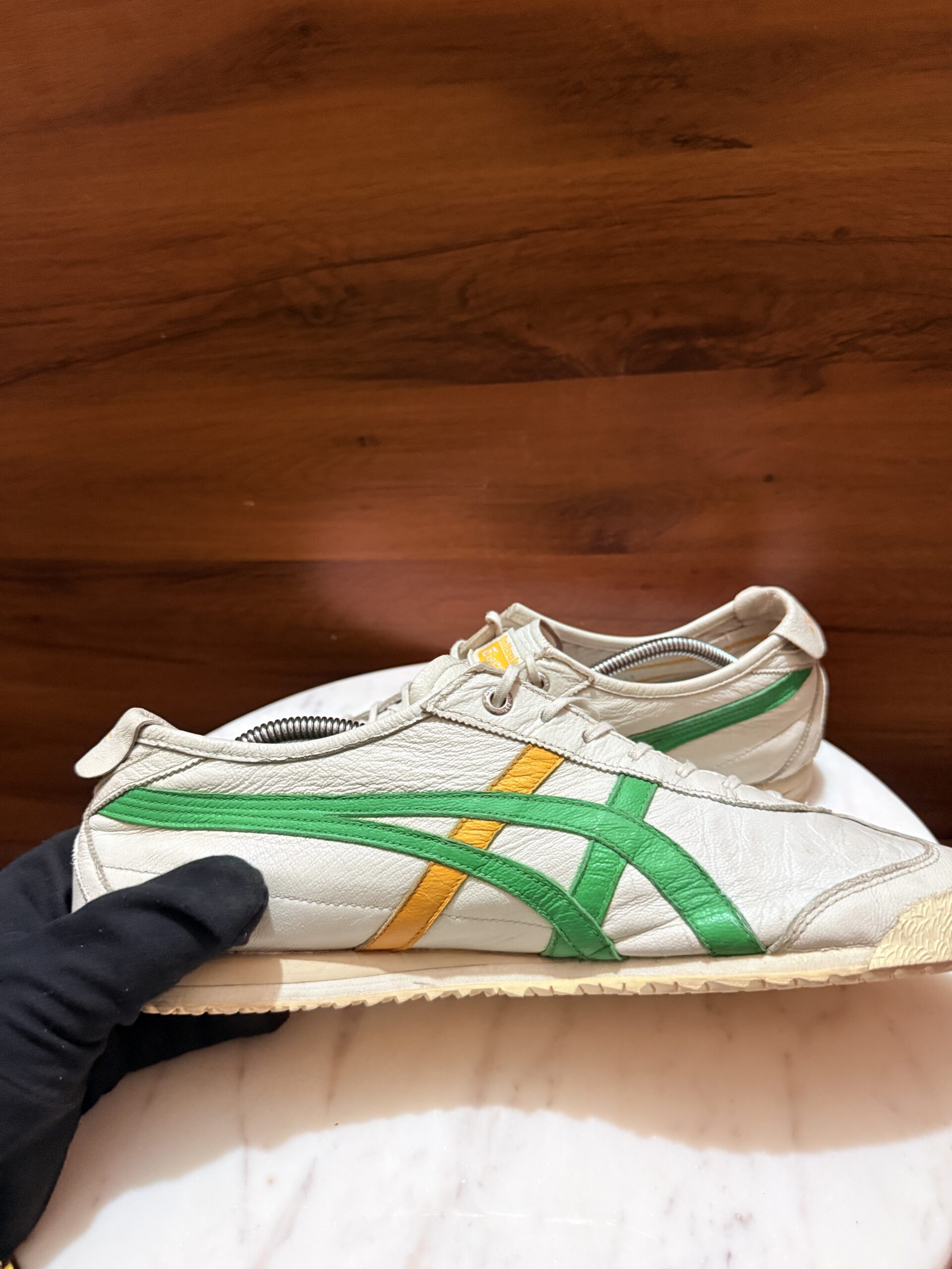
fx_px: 880
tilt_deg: -28.2
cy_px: 634
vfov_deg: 71.6
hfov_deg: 56.8
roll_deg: +4.6
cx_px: 476
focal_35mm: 24
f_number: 1.78
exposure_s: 1/50
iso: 640
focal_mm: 6.76
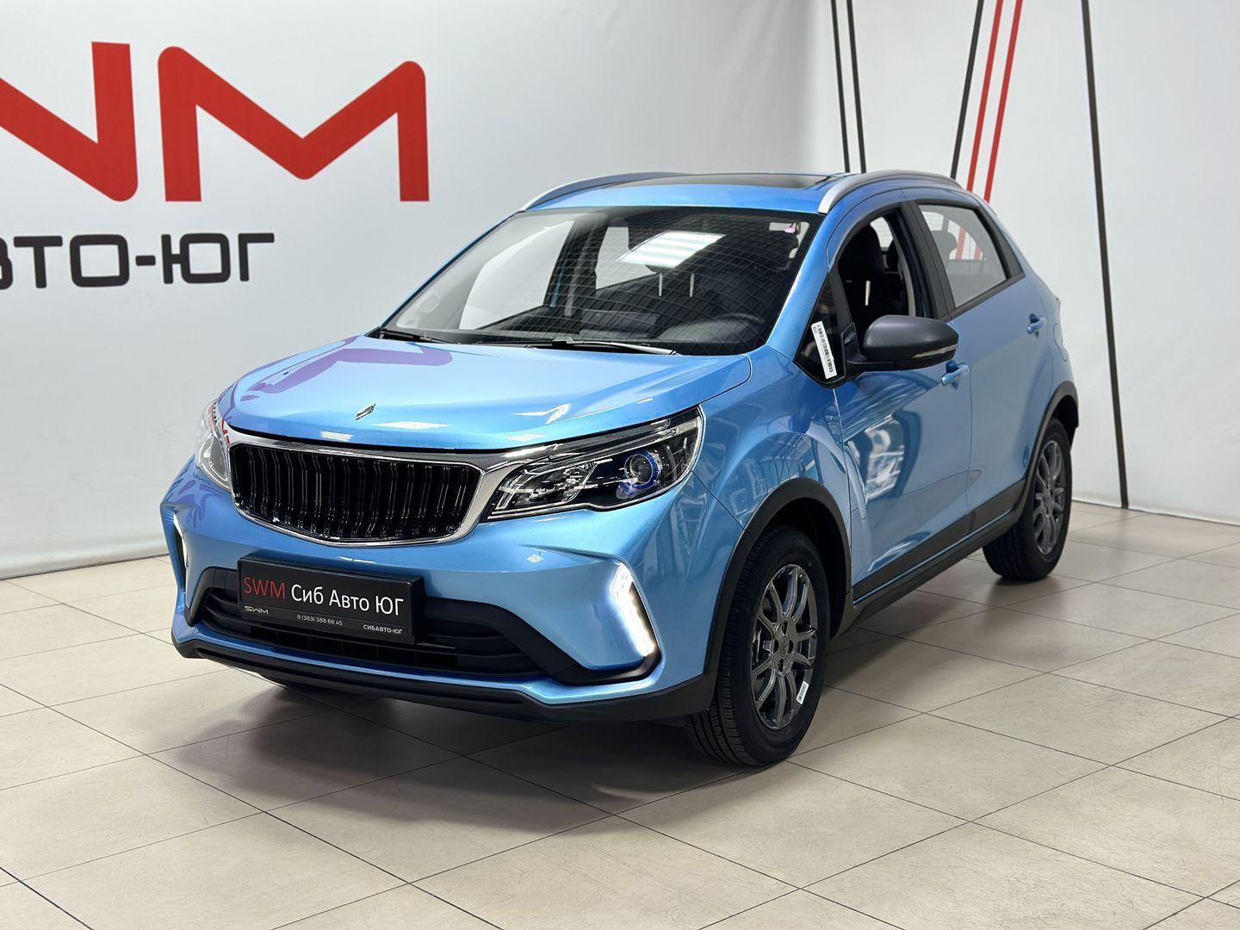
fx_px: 1719
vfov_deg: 30.3
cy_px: 465
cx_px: 620
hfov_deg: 39.7
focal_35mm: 48
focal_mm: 6.86
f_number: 1.78
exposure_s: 1/100
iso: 80
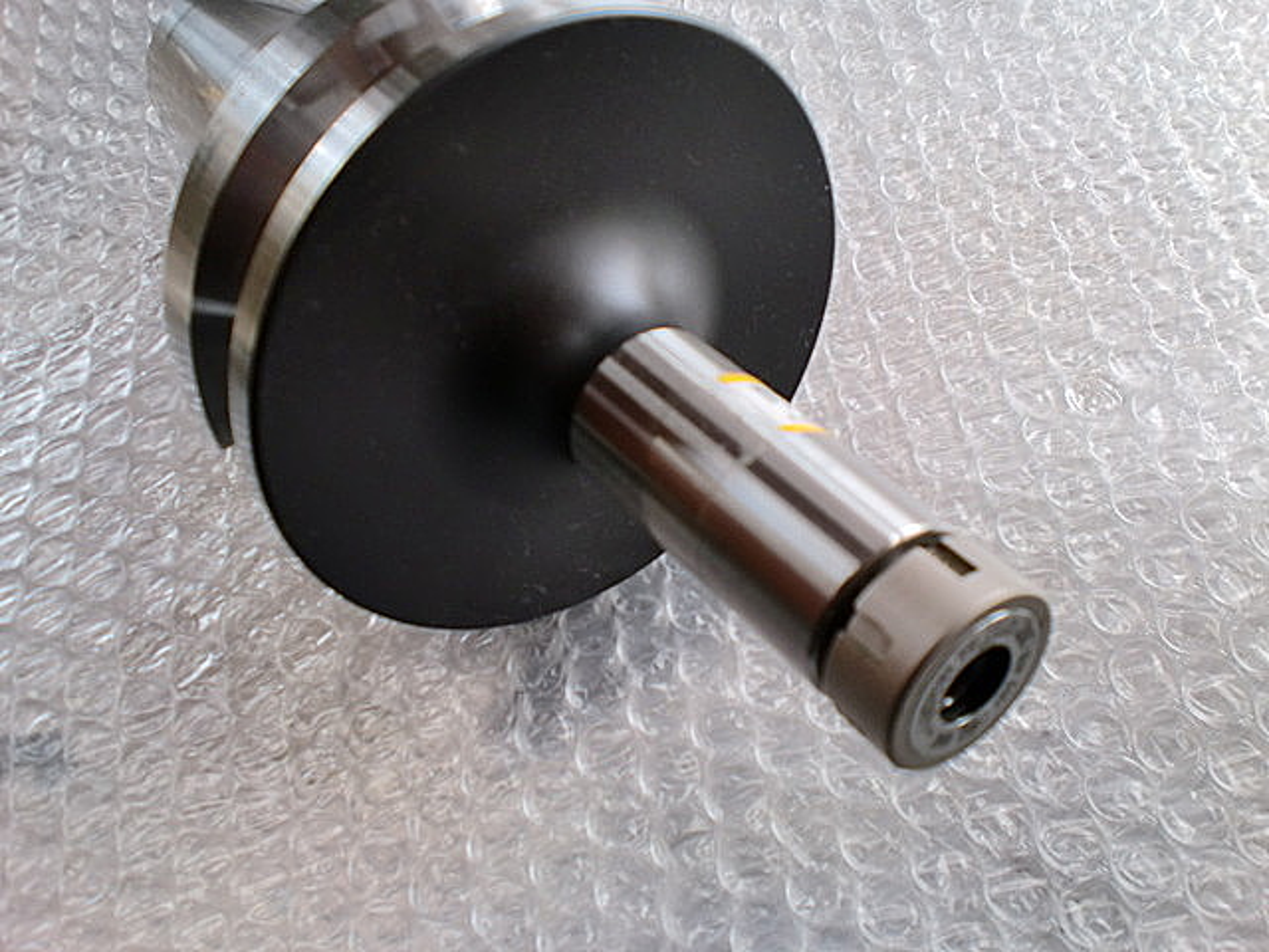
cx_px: 634
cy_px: 476
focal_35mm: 35
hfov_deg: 52.6
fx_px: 1283
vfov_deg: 40.7
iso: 64
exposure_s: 1/100
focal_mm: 6.3
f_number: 3.1
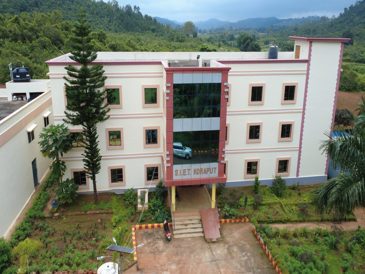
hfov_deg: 67.3
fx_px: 274
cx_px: 182
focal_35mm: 26
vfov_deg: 53.1
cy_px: 137
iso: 100
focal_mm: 3.81
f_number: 2.2
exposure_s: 1/984
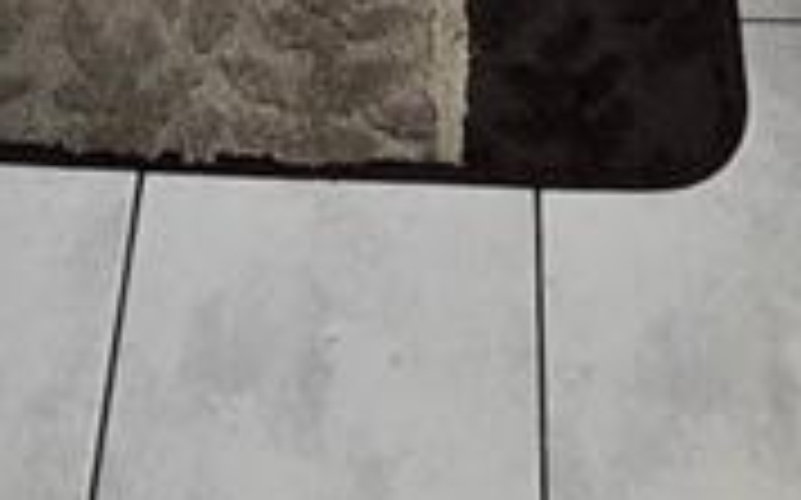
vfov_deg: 8.6
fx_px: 2029
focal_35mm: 93
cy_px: -1387
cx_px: 320
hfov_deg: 22.3
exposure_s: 1/50
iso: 200
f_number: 2.2
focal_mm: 2.2
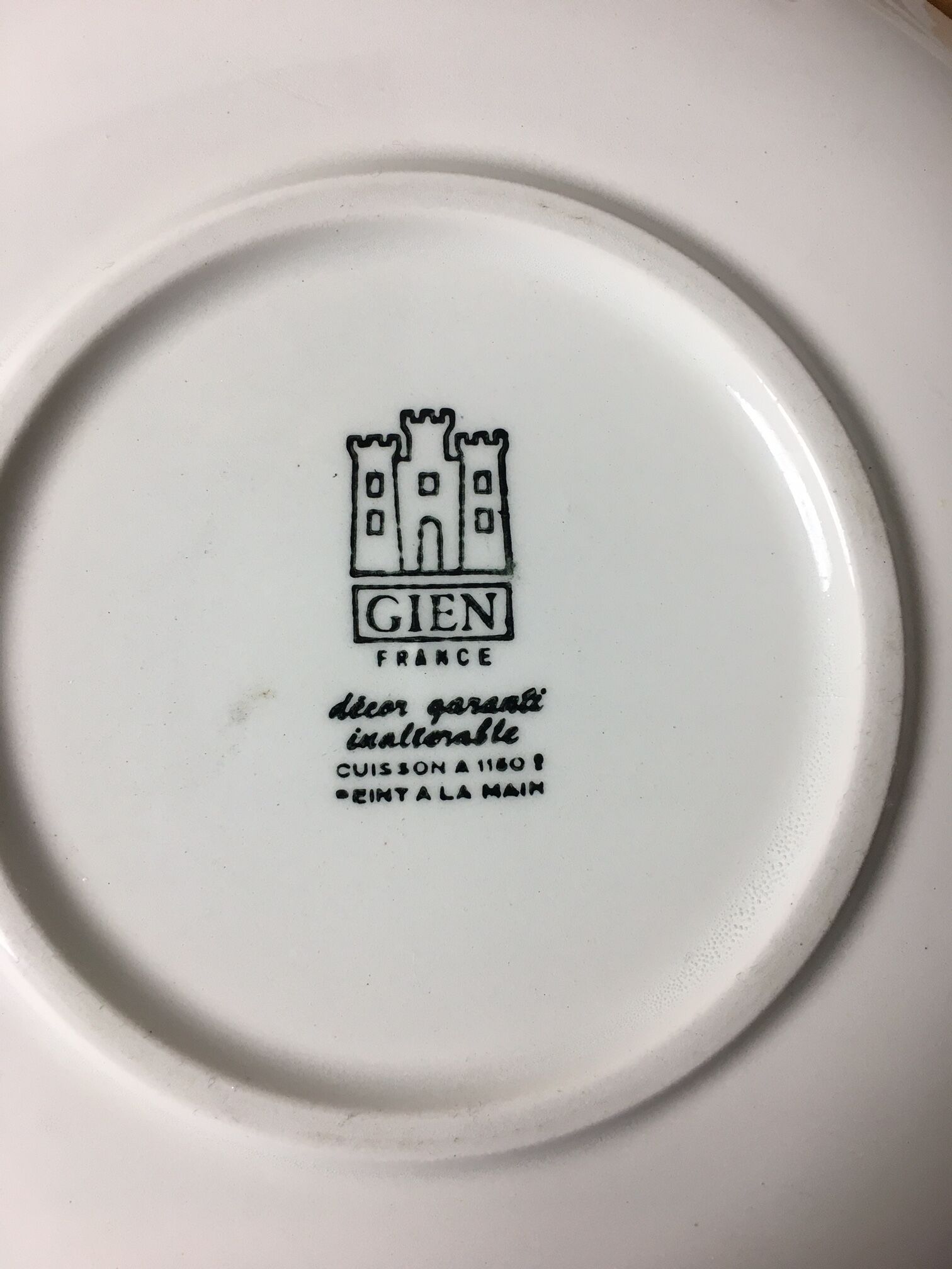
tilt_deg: -85.9
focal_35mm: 29
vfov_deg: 61.7
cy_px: 634
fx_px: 1063
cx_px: 476
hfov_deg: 48.2
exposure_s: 1/33
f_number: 2.2
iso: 40
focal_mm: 4.15
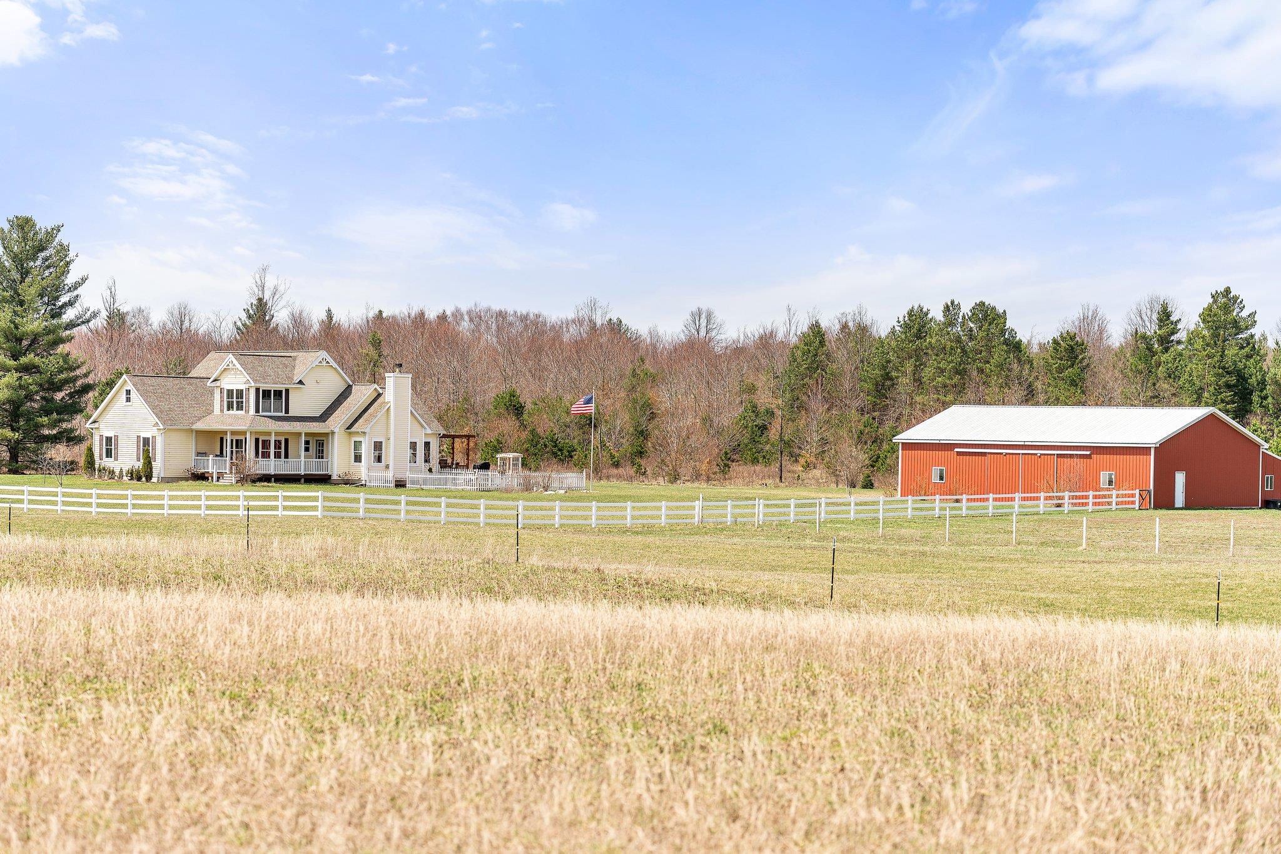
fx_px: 3024
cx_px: 640
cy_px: 427
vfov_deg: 16.1
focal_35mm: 85
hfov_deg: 23.9
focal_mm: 85
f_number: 3.5
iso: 100
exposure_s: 1/1250
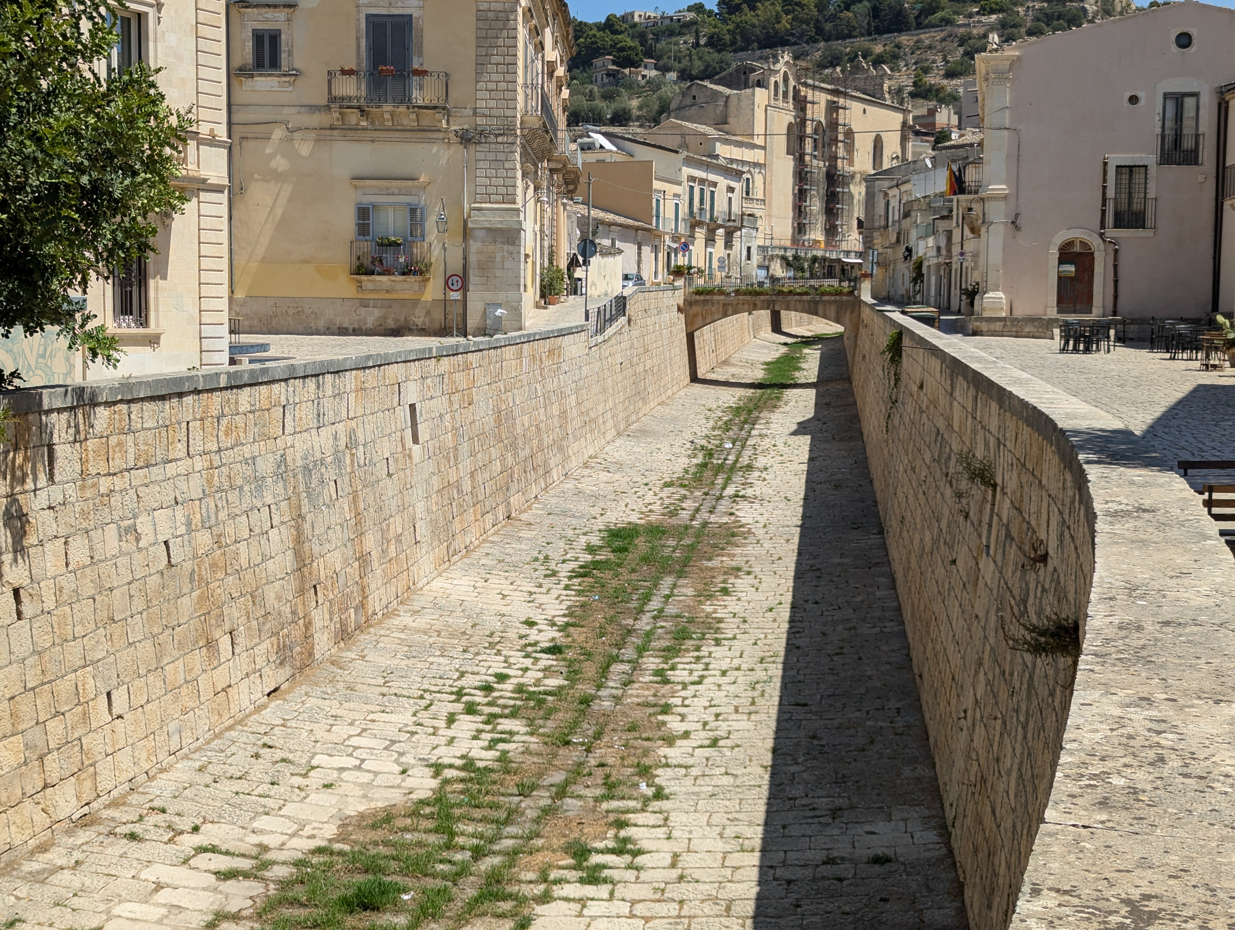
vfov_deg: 30.3
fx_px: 1715
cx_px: 618
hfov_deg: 39.6
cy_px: 465
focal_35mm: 48
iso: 49
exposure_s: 1/2817
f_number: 1.85
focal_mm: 6.81
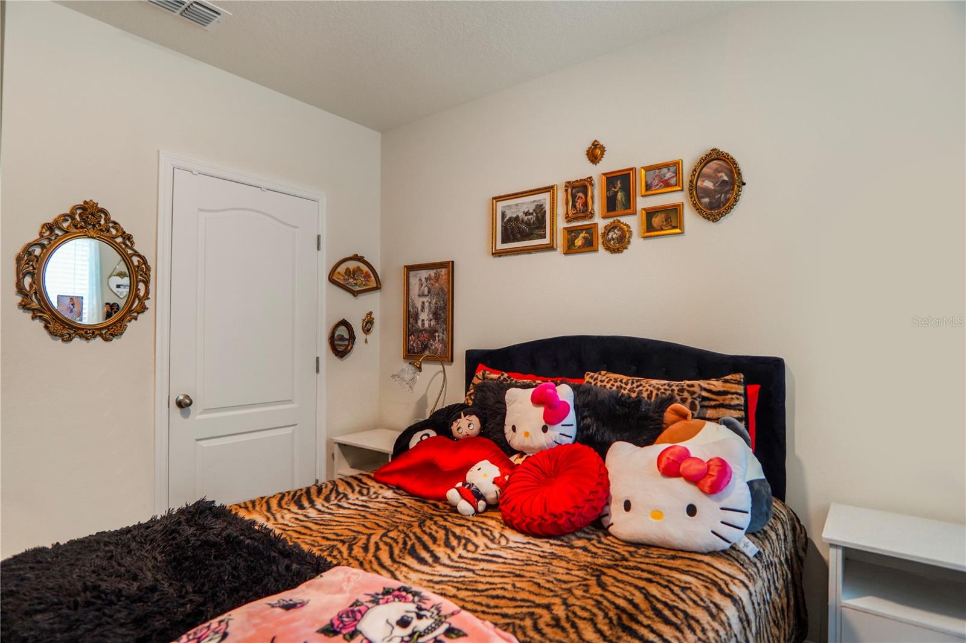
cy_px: 322
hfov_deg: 90.0
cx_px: 483
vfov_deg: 67.4
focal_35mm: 18
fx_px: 483
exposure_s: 1/30
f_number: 2
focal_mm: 12
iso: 125
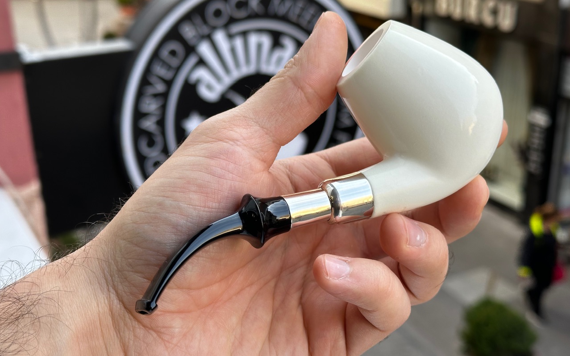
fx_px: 792
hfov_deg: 39.6
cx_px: 285
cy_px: 171
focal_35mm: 51
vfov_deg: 25.3
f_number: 1.78
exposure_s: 1/358
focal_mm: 6.86
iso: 64
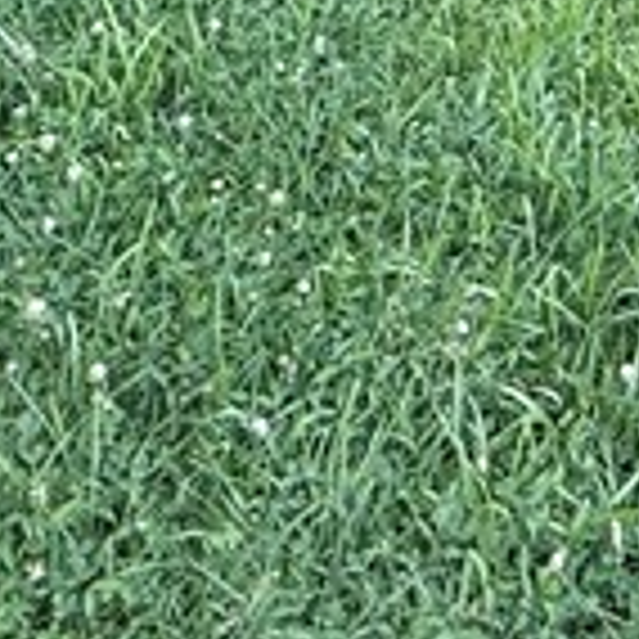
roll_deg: +1.4
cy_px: -936
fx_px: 1859
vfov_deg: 13.5
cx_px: 657
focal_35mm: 89
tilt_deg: -2.9
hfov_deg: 18.9
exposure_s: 1/154
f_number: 2.2
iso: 50
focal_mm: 2.22
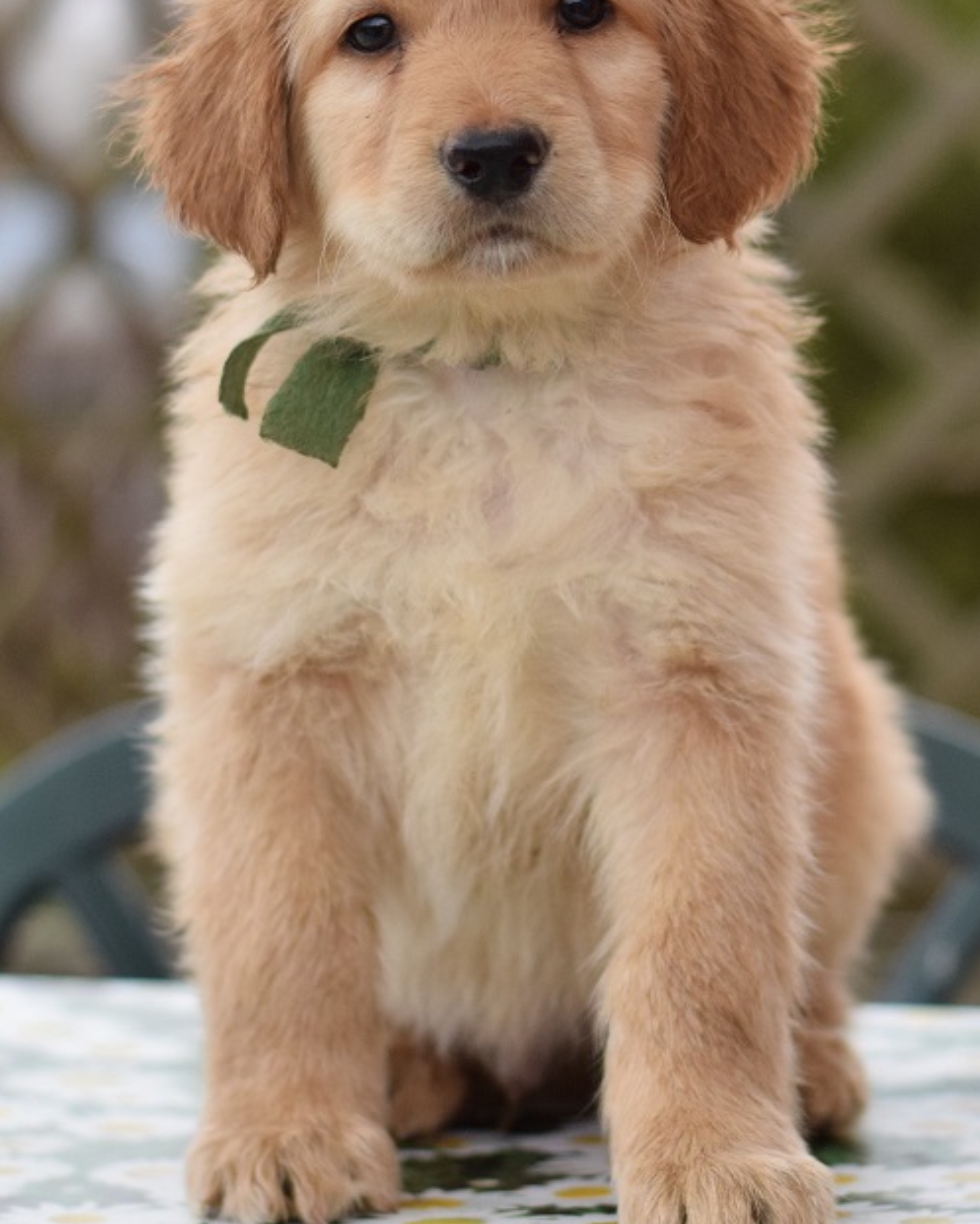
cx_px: 605
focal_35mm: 136
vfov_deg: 14.1
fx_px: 4930
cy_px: 323
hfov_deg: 11.3
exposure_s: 1/800
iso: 800
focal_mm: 50
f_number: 2.8
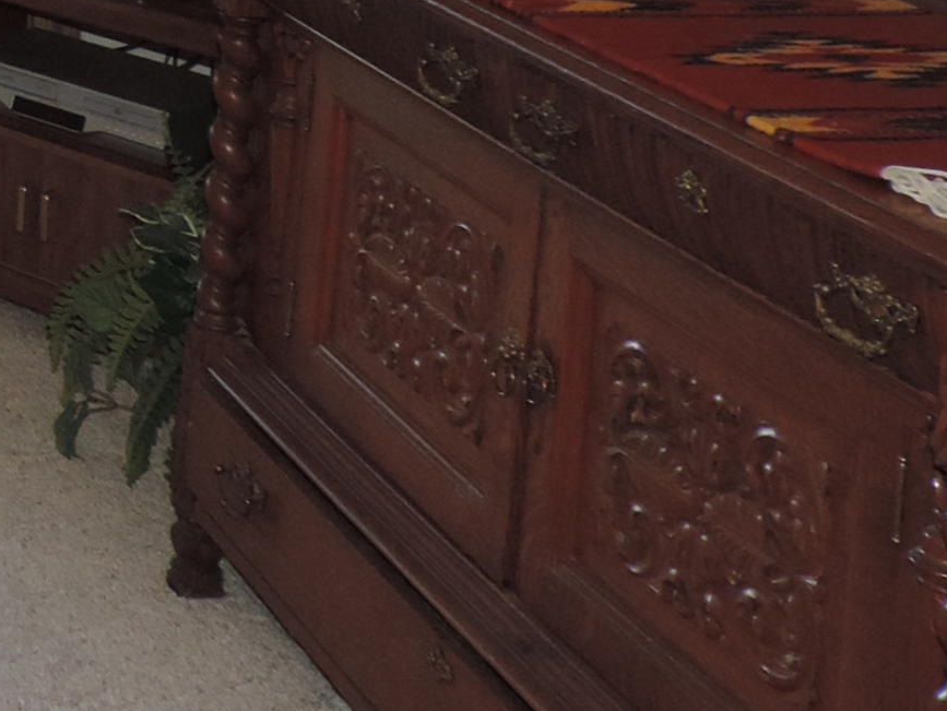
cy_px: -354
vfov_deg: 16.3
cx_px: -573
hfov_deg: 19.6
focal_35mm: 83
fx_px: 2272
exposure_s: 1/40
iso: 250
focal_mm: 4.3
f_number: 3
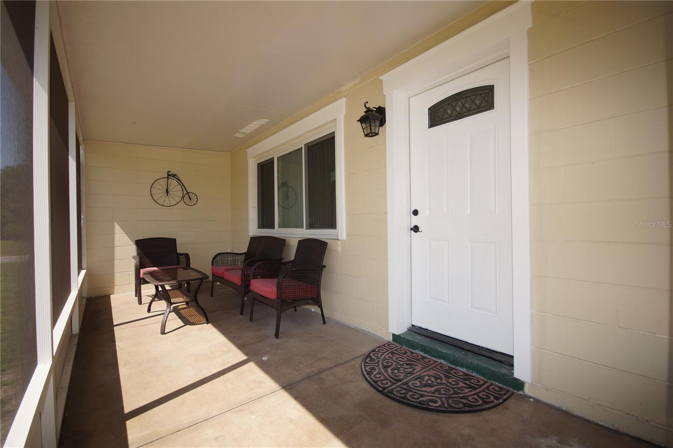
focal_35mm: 15
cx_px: 336
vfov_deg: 77.2
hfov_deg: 100.4
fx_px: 280
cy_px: 224
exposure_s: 1/160
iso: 100
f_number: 5.6
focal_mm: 10
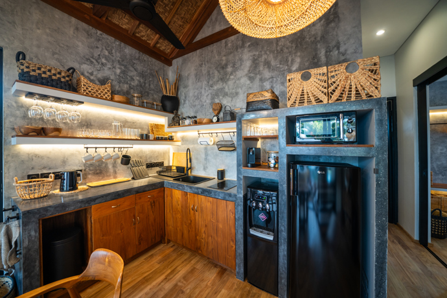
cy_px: 149
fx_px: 149
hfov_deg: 112.6
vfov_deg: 90.0
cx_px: 224
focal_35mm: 12
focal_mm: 12
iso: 400
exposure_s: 1/13
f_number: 4
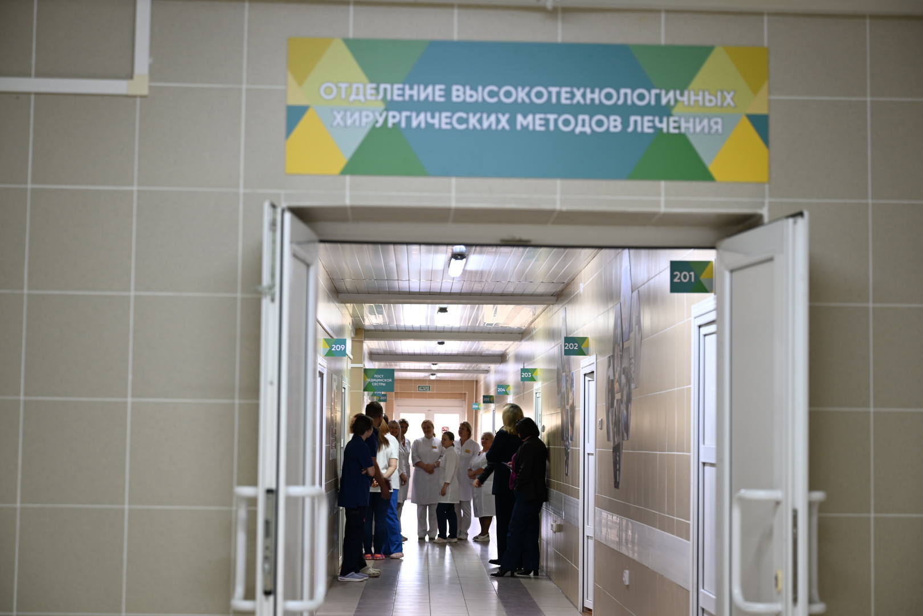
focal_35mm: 66
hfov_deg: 30.5
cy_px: 308
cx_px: 462
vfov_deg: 20.6
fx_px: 1692
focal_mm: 66
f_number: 4
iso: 250
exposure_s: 1/15
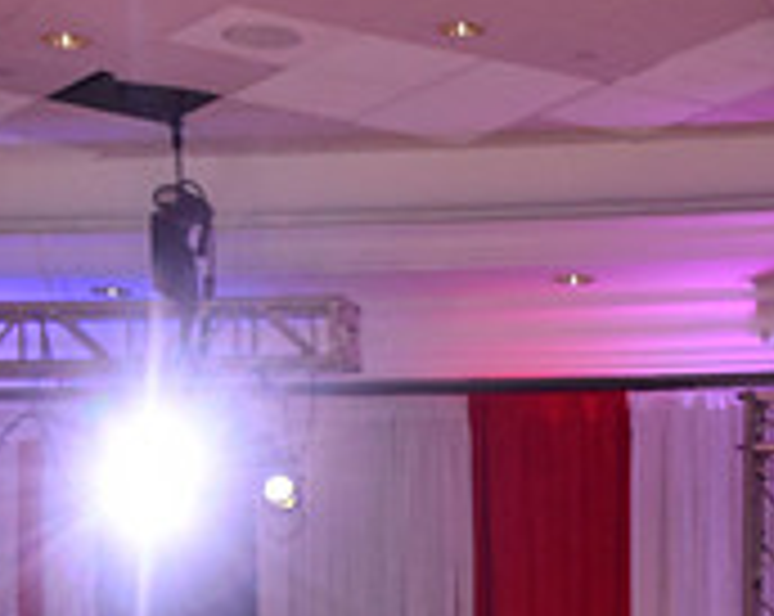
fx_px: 3773
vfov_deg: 8.8
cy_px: 1281
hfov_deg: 11.6
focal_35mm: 165
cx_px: 763
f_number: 6.3
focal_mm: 52
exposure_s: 1/320
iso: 2500
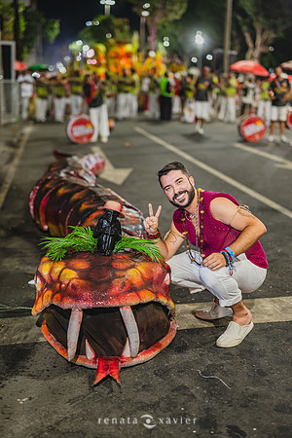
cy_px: 219
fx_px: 608
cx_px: 146
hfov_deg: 27.0
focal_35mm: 50
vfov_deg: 39.6
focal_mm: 50
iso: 1600
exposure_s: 1/400
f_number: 1.6
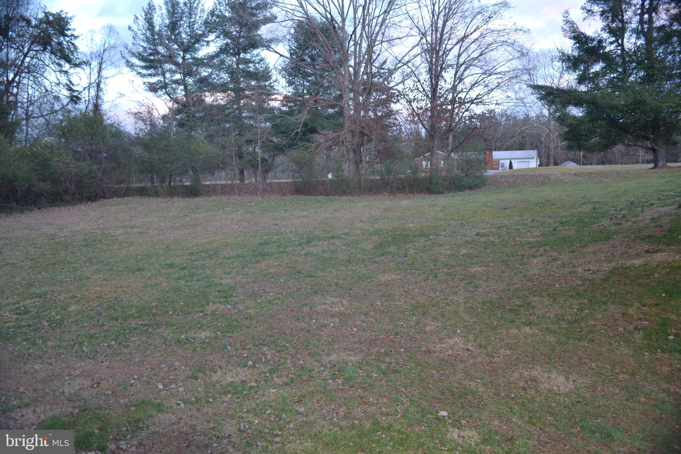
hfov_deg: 67.4
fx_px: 511
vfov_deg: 47.9
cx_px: 340
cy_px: 227
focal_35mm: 27
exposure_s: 1/30
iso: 500
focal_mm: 18
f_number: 3.5
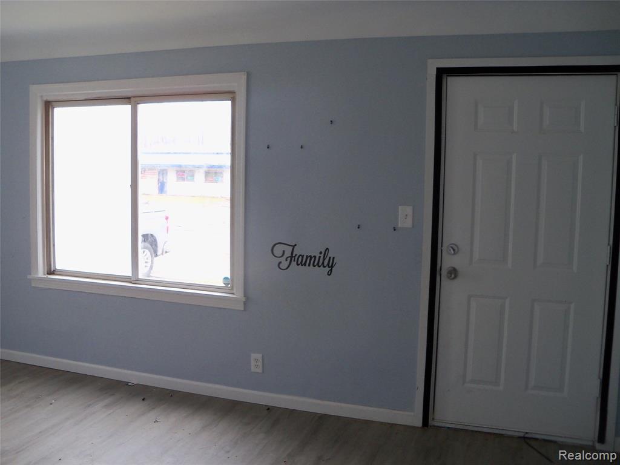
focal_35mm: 35
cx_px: 310
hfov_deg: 52.6
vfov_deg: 40.7
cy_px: 232
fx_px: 627
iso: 125
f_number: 3.5
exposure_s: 1/40
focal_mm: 6.2
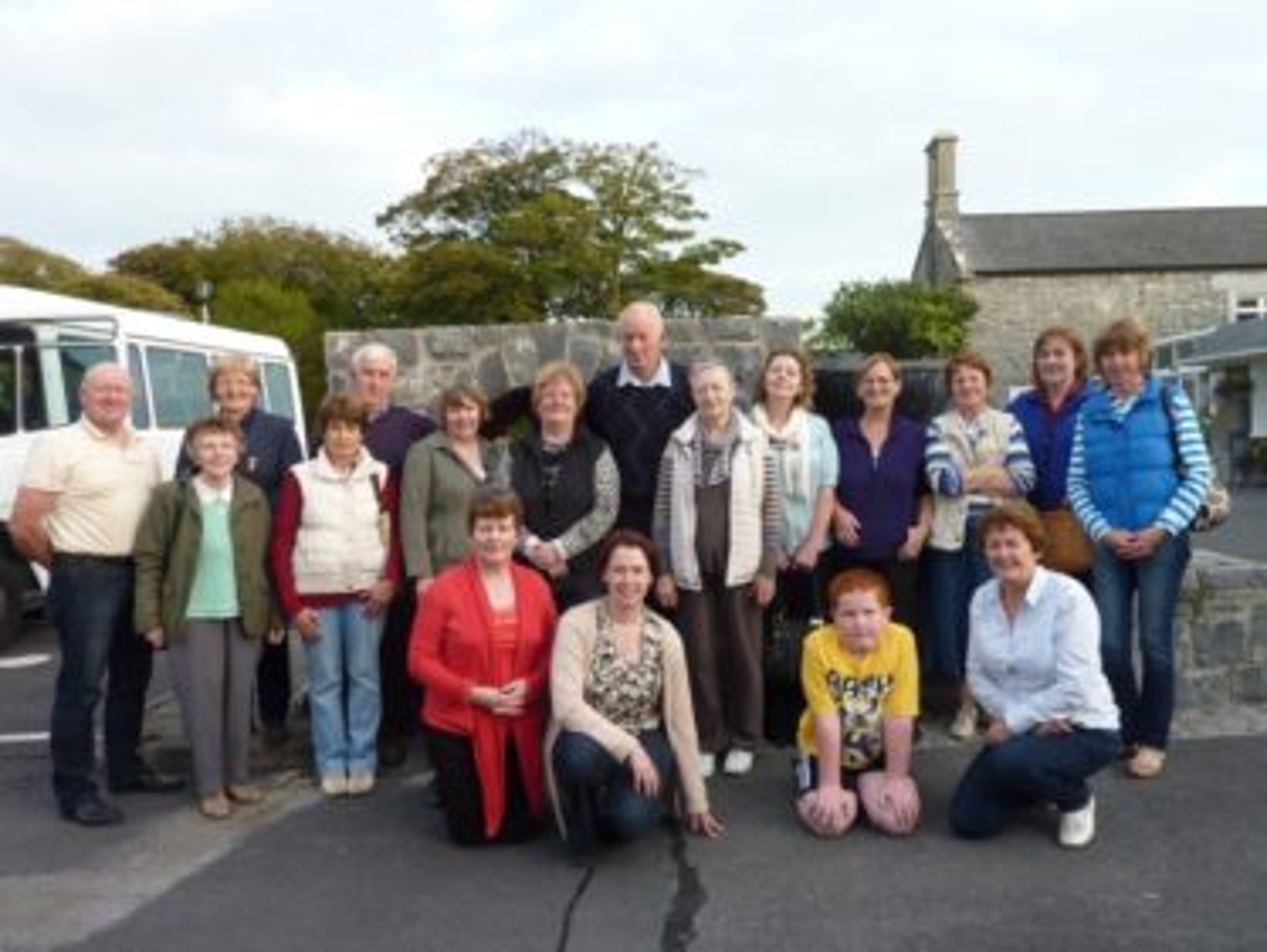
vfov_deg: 54.9
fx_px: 916
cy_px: 476
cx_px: 634
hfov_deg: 69.4
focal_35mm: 25
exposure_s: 1/100
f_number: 3.5
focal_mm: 4.1
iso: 80
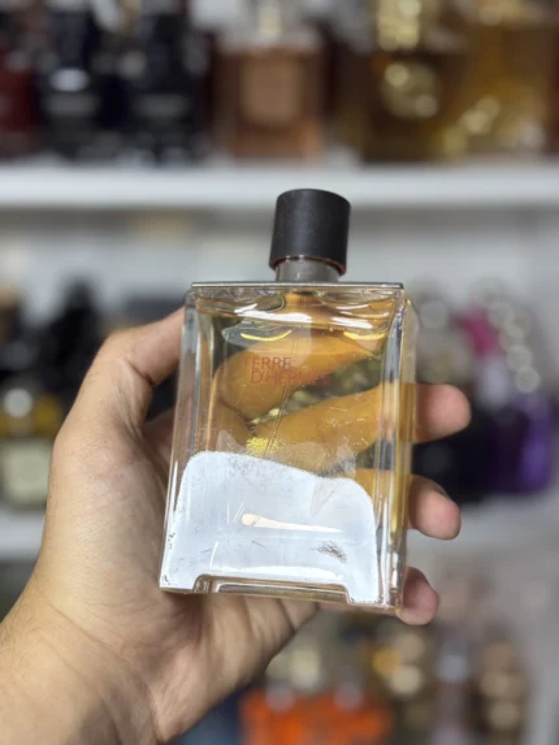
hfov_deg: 30.3
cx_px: 280
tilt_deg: -24.7
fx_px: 1033
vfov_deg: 39.6
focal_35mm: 48
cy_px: 372
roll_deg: -1.0
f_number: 1.78
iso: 100
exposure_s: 1/50
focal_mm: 6.76
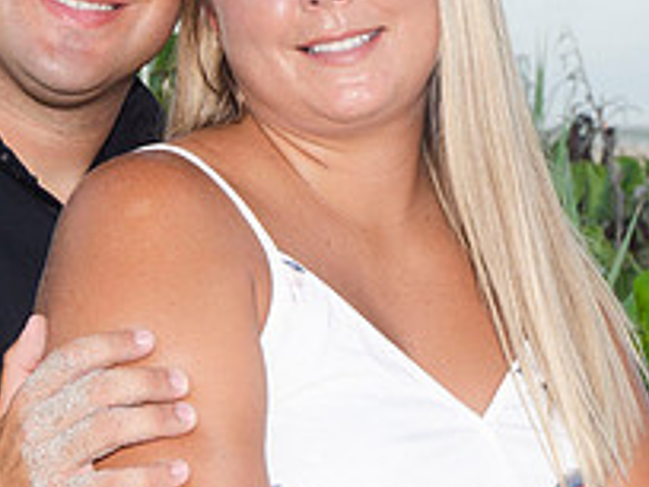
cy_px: 334
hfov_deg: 9.6
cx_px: 245
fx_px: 3843
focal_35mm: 205
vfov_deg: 7.2
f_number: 5.6
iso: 100
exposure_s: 1/250
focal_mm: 40
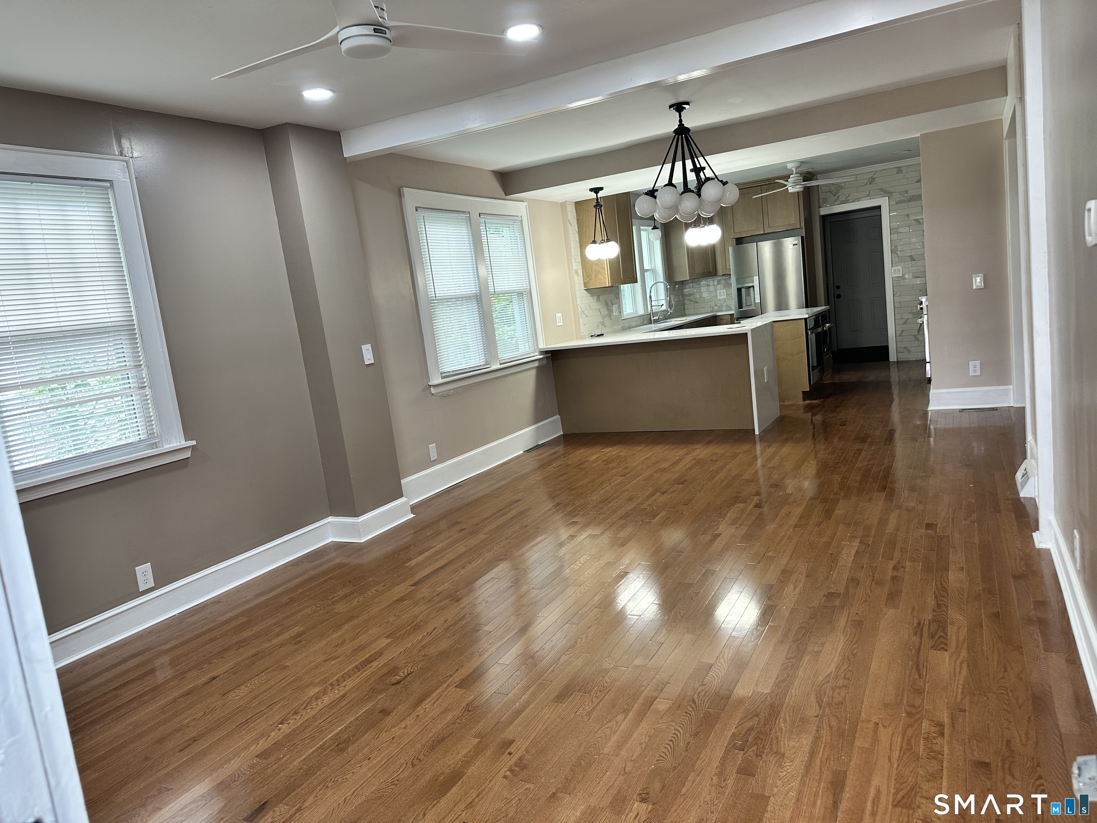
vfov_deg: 56.8
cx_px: 548
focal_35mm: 24
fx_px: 761
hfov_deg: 71.6
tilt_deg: -8.4
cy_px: 412
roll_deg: +6.6
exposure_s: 1/60
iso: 125
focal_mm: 6.86
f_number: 1.78
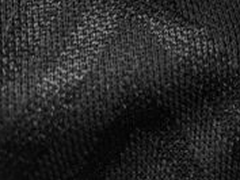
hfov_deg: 19.0
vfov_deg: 16.1
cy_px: -42
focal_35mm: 88
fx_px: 611
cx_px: 381
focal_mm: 5.58
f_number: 1.8
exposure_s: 1/100
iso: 320
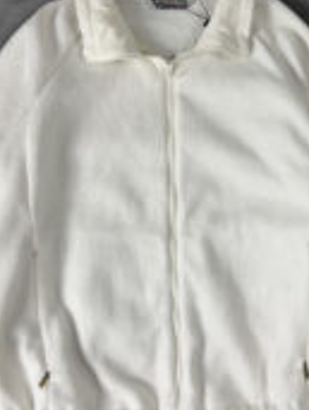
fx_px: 664
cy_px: 182
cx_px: 187
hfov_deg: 26.1
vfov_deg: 34.2
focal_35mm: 56
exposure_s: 1/120
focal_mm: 6.76
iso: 125
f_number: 1.78
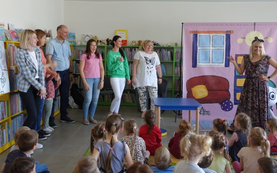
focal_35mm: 41
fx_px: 309
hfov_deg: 48.2
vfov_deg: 31.2
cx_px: 139
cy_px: 82
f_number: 2.8
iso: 200
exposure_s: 1/40
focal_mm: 14.53
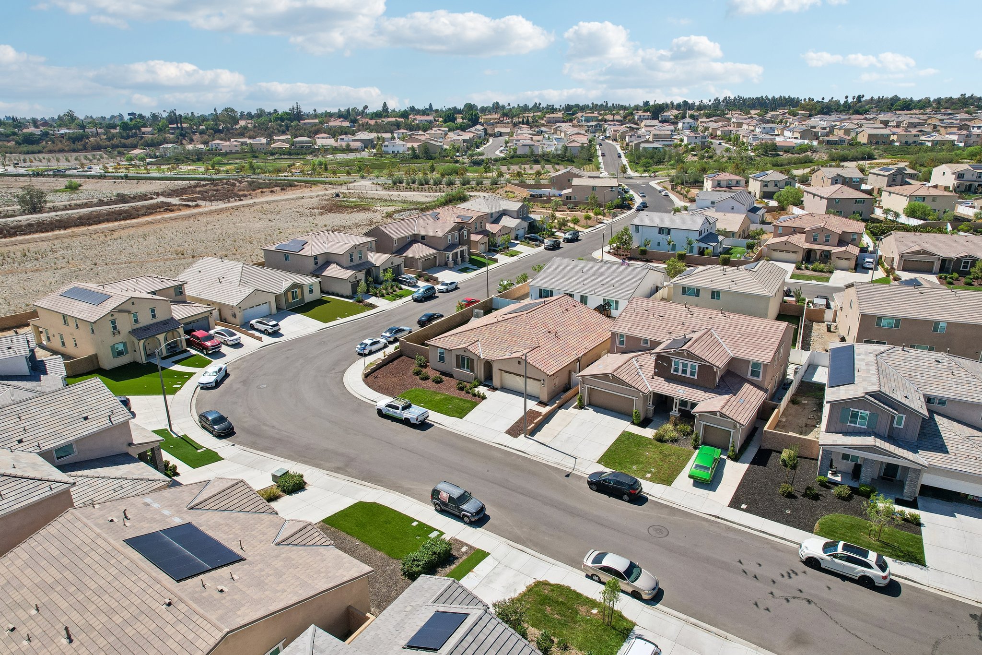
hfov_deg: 78.6
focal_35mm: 22
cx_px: 491
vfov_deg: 57.2
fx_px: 600
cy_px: 328
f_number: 2.8
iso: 120
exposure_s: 1/2500
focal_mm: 8.4
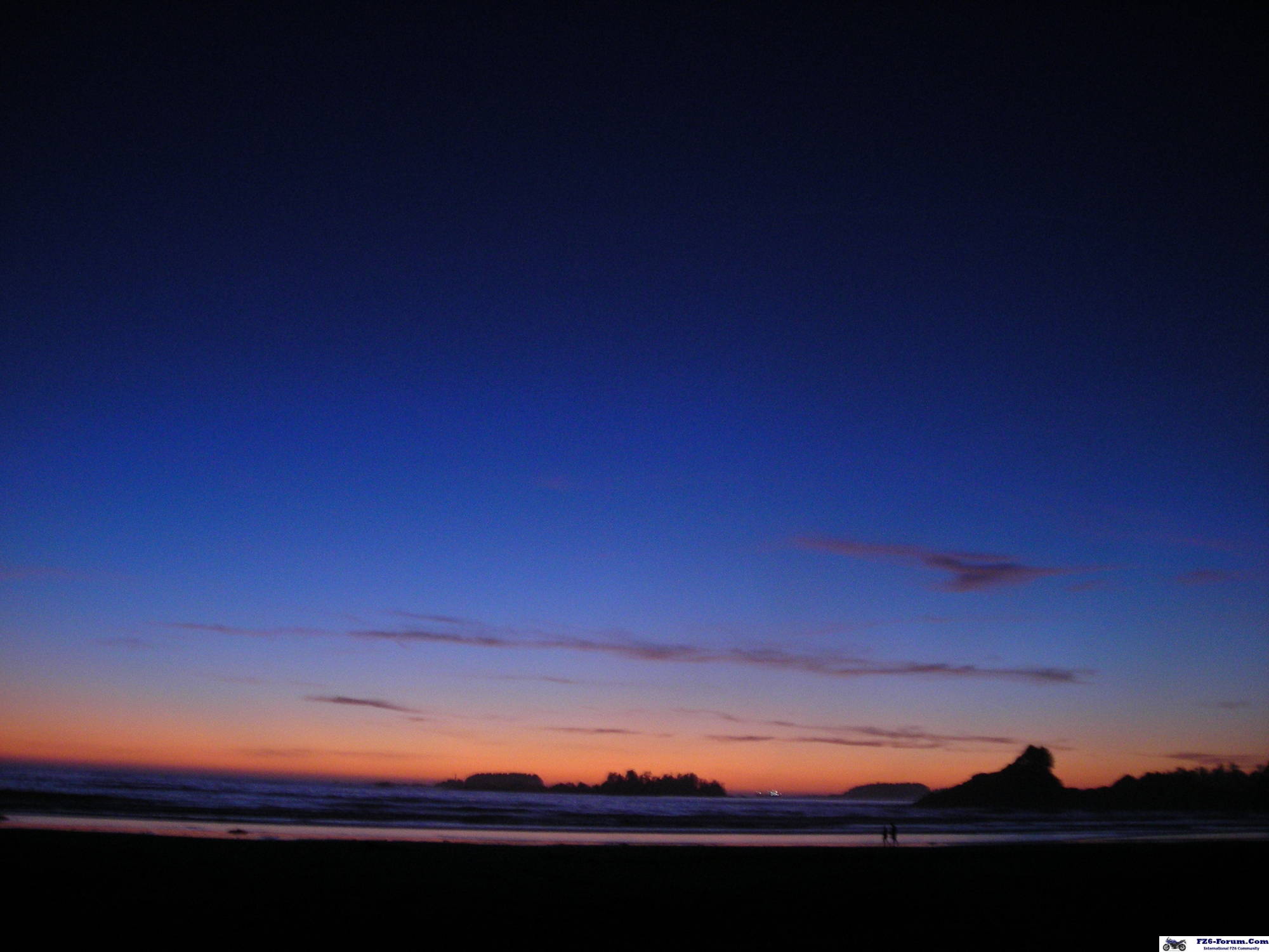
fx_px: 1393
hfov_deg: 49.0
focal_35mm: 38
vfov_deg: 37.7
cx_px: 634
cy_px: 476
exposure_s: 1/3.9
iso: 164
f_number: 3.2
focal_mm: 6.3
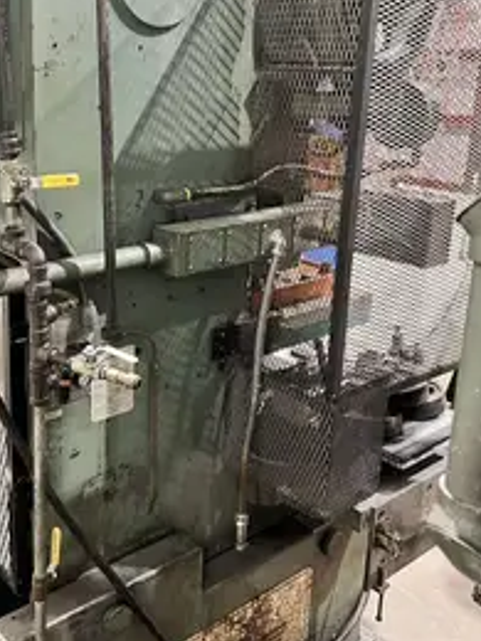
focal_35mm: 40
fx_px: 741
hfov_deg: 35.3
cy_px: 249
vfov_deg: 46.5
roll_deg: -0.5
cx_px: 131
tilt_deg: -13.5
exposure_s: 1/40
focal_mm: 5.7
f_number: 1.5
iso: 500
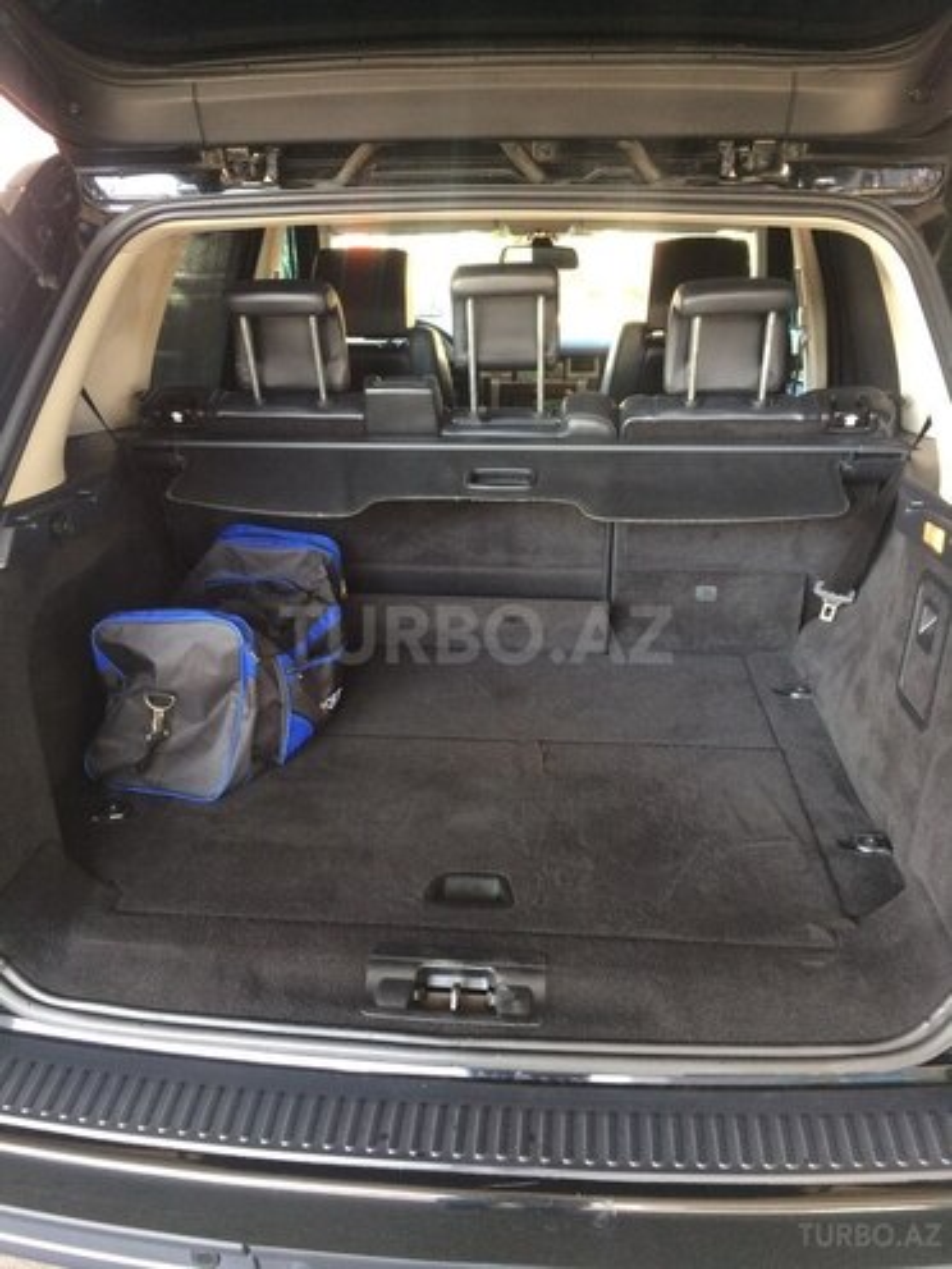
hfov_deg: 48.2
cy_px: 634
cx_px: 476
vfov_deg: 61.7
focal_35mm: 29
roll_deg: -1.7
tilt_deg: -17.6
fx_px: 1063
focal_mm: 4.15
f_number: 2.2
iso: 64
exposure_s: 1/33
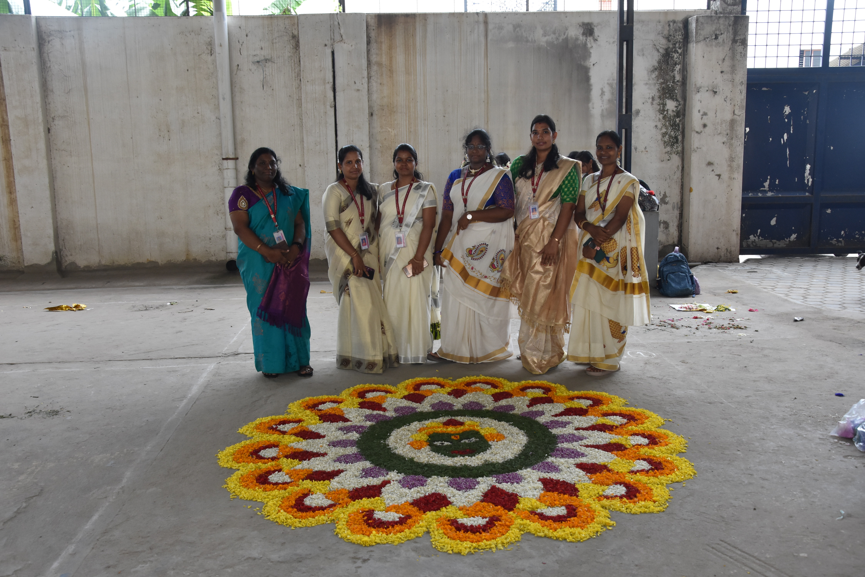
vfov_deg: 40.0
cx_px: 432
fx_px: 793
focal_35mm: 33
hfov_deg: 57.2
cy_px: 288
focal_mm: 22
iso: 800
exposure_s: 1/200
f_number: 7.1
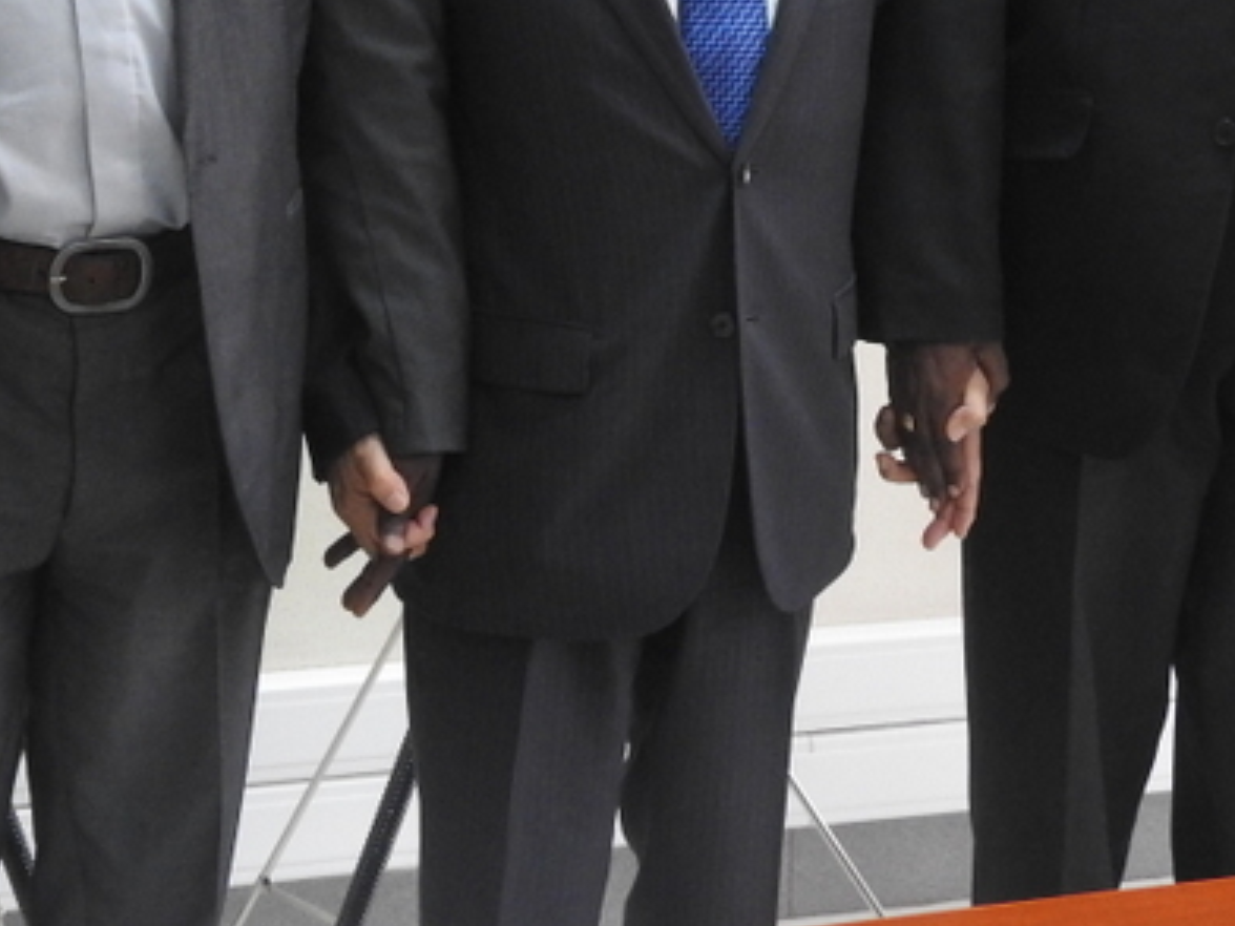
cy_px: -31
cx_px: 677
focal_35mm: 102
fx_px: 3639
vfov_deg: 14.2
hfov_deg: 19.3
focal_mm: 7.2
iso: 400
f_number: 3.8
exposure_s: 1/15
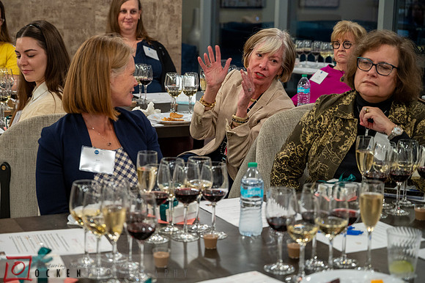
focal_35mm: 72
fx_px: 849
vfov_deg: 18.9
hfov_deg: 28.1
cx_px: 207
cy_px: 145
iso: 2000
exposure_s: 1/80
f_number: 4
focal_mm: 70
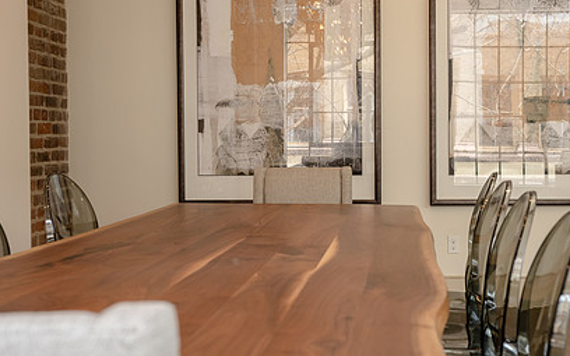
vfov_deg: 23.5
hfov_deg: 36.4
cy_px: 163
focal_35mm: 55
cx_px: 389
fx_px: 854
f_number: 4.5
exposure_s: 1/125
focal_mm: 35
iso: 400
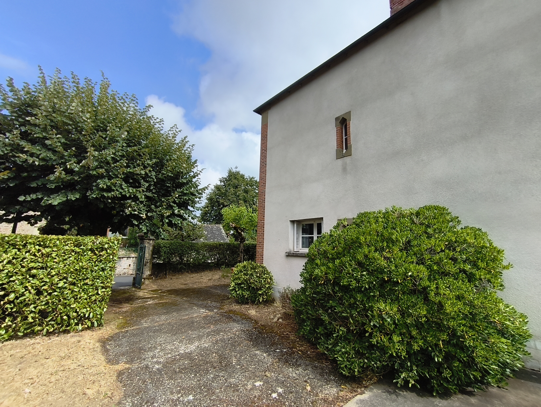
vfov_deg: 81.8
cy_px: 204
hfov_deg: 98.1
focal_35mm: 15
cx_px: 270
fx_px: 235
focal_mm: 1.65
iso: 50
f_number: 2.2
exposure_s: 1/2801
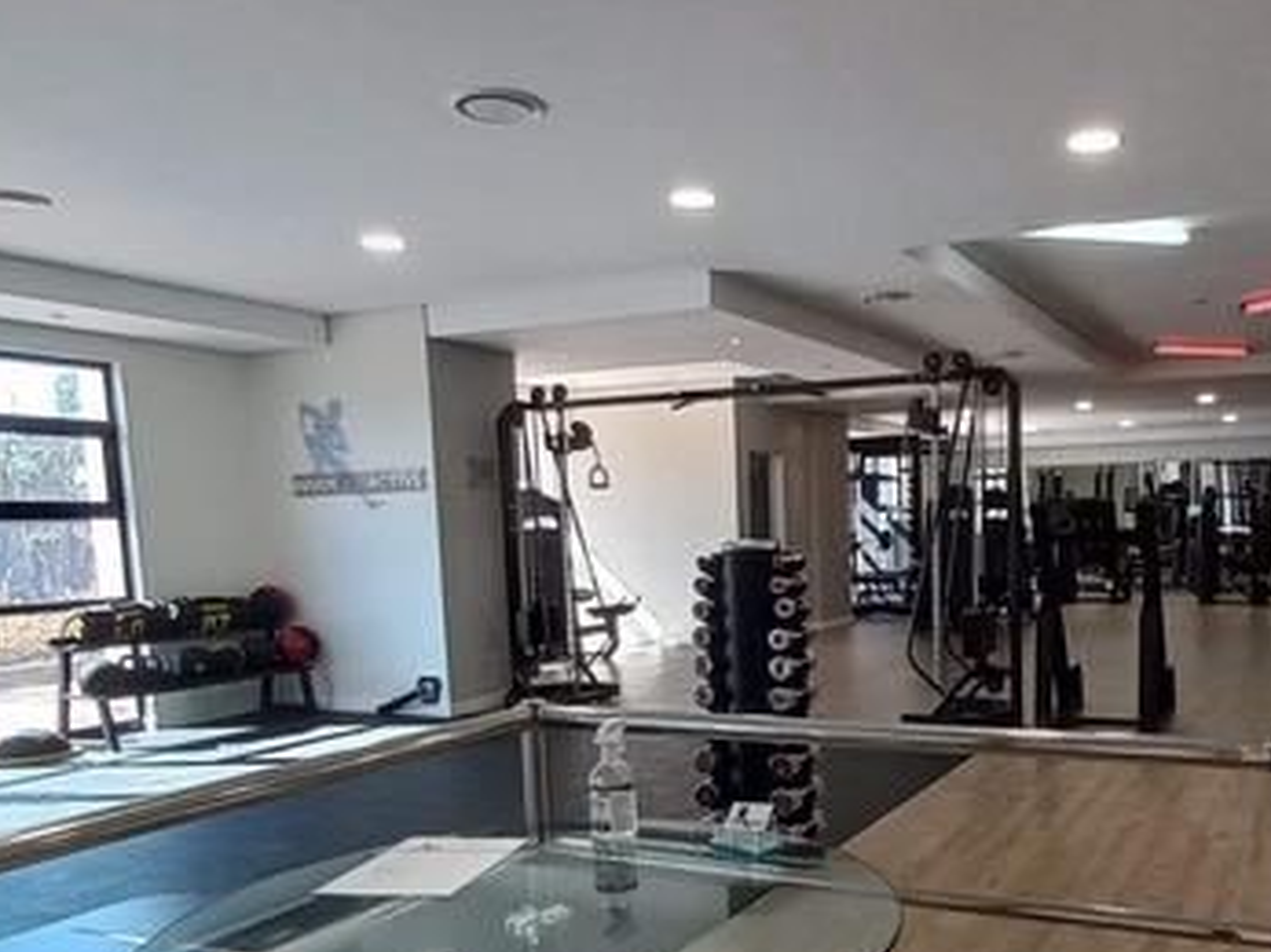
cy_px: 641
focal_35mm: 30
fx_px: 1101
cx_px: 890
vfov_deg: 46.0
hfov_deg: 58.0
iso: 50
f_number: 2.2
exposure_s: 1/50
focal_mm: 1.42
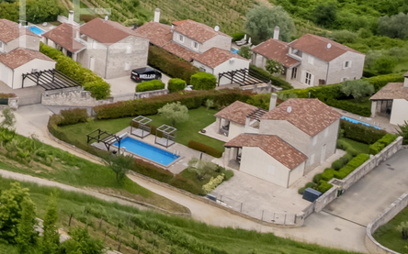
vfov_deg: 12.7
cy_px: -146
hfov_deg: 18.0
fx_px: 1078
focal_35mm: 97
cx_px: -277
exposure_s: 1/1500
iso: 100
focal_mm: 8.38
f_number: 2.8
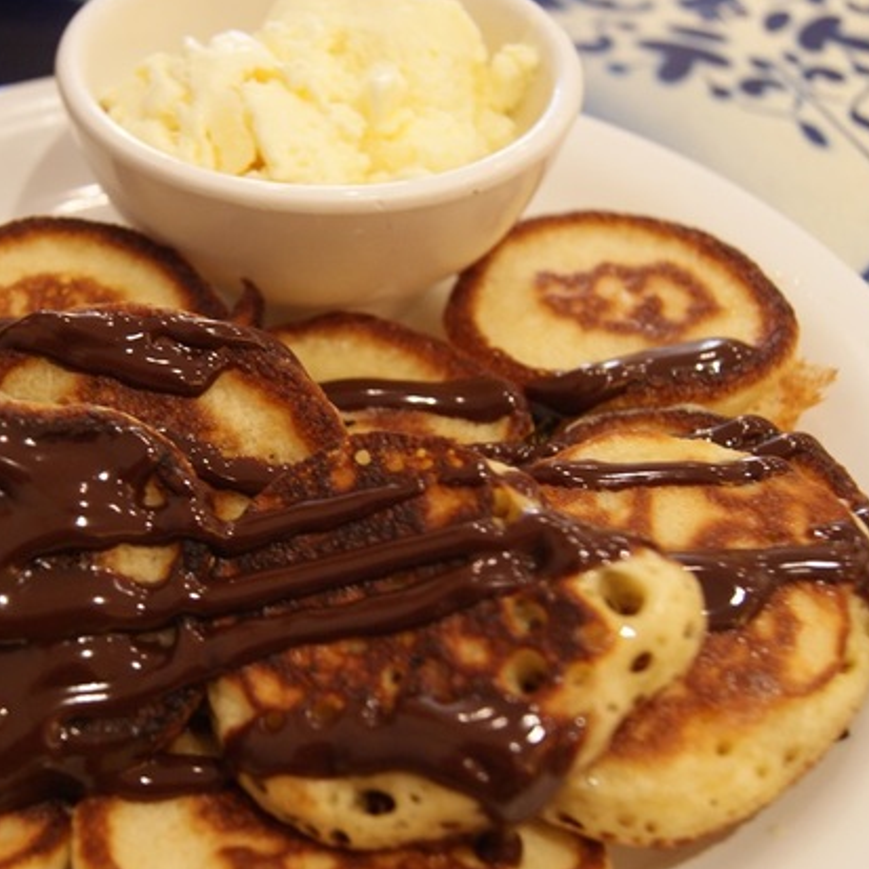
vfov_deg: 30.0
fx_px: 1619
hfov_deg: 29.7
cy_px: 484
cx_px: 257
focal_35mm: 57
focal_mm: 24
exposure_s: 1/6
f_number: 4
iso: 400
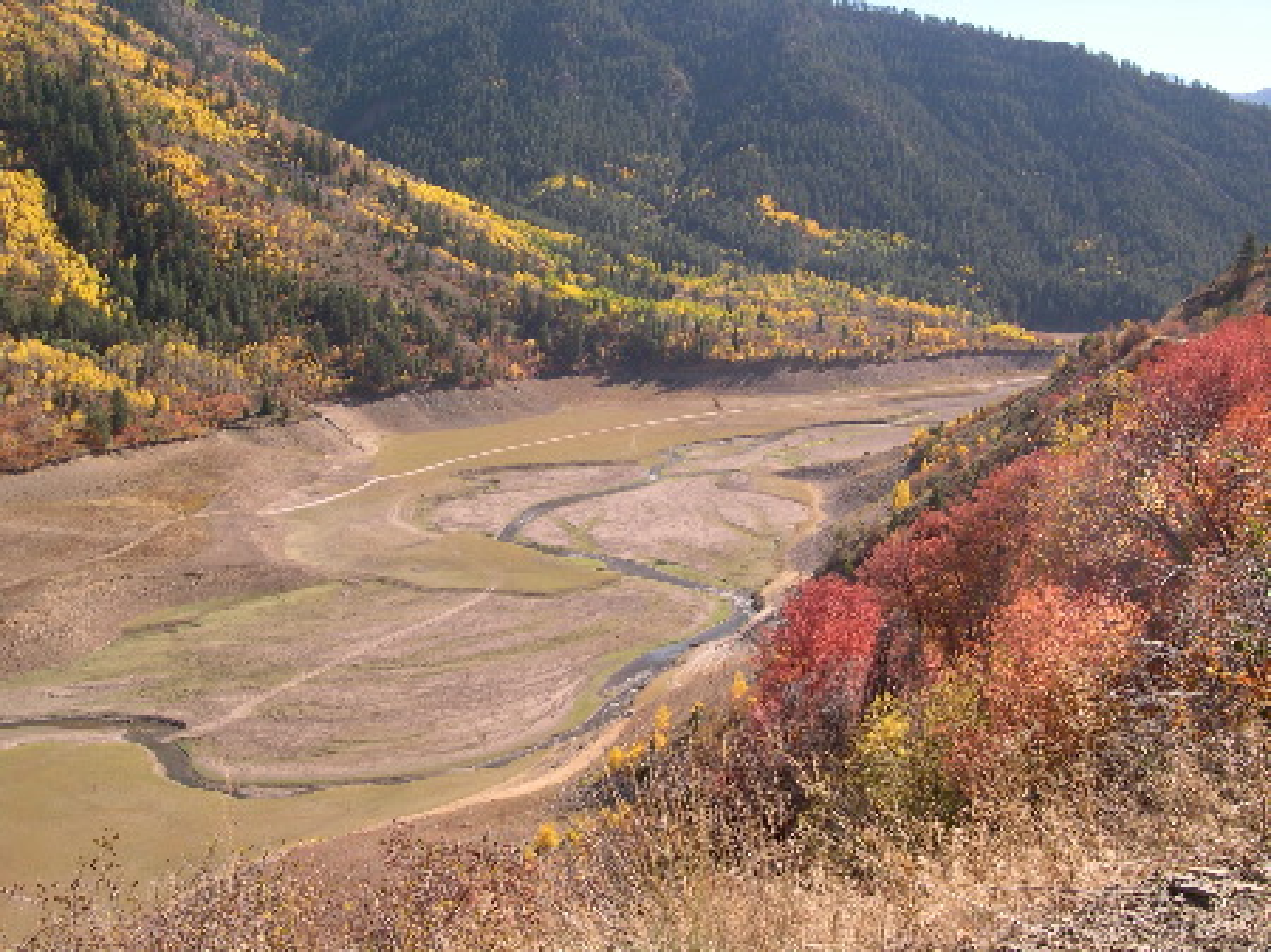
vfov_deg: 37.7
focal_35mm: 38
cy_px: 476
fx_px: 1395
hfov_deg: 49.0
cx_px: 636
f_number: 7.6
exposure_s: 1/90.9
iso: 100
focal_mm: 8
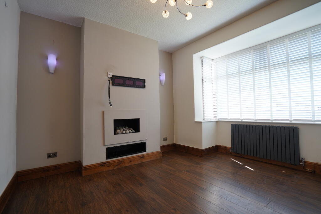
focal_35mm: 16
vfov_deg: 73.8
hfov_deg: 96.7
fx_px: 143
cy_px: 107
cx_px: 160
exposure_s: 1/60
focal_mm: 16
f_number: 4
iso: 200
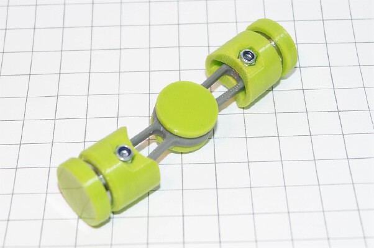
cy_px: 124
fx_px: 374
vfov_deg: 36.8
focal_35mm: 36
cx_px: 187
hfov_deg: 53.2
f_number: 5
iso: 100
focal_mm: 24
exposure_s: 1/100
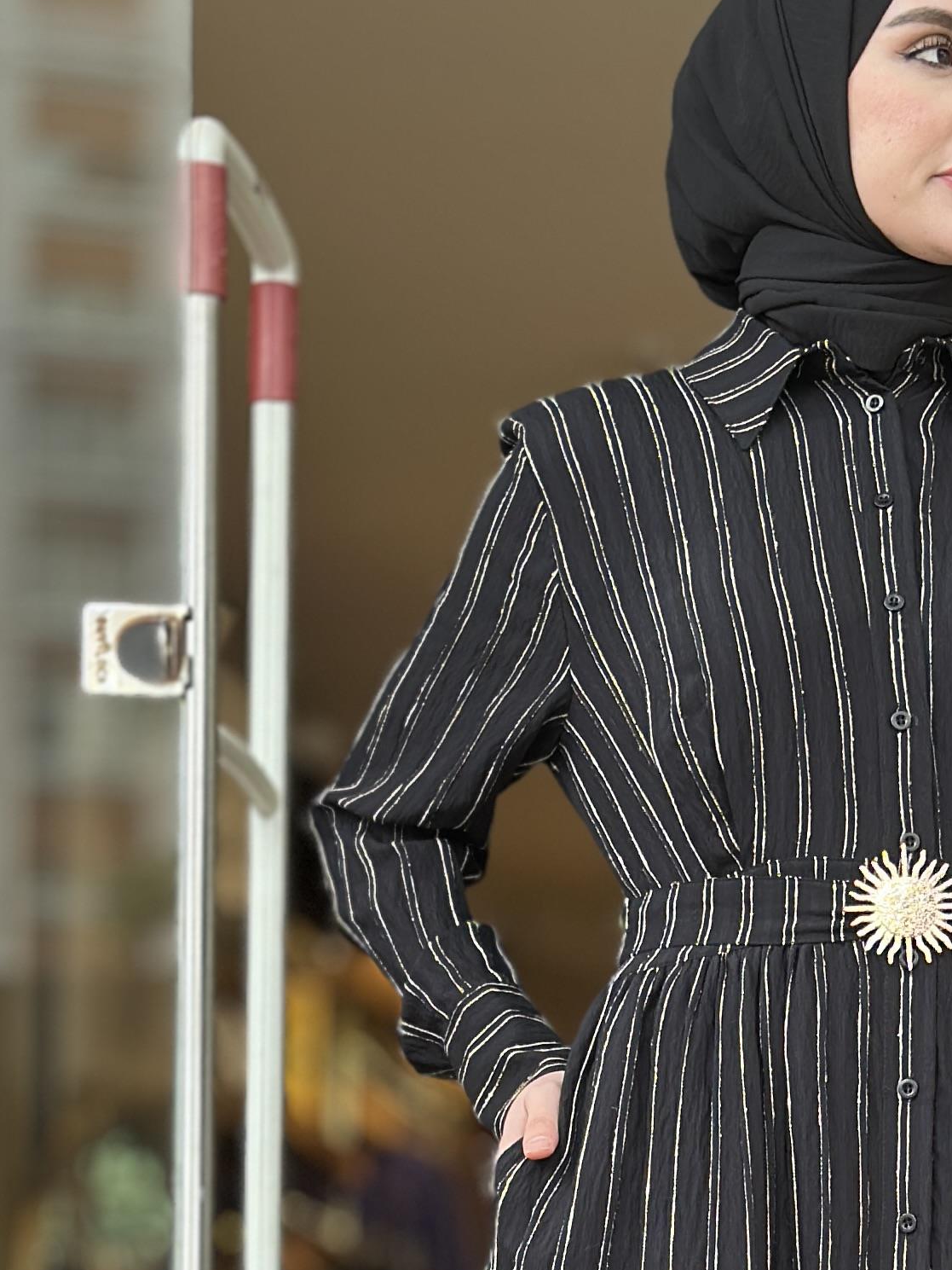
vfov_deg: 14.8
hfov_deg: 11.4
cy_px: 1365
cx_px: 811
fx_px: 4766
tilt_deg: +3.7
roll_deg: -0.6
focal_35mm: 130
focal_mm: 6.86
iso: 100
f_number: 1.78
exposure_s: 1/171
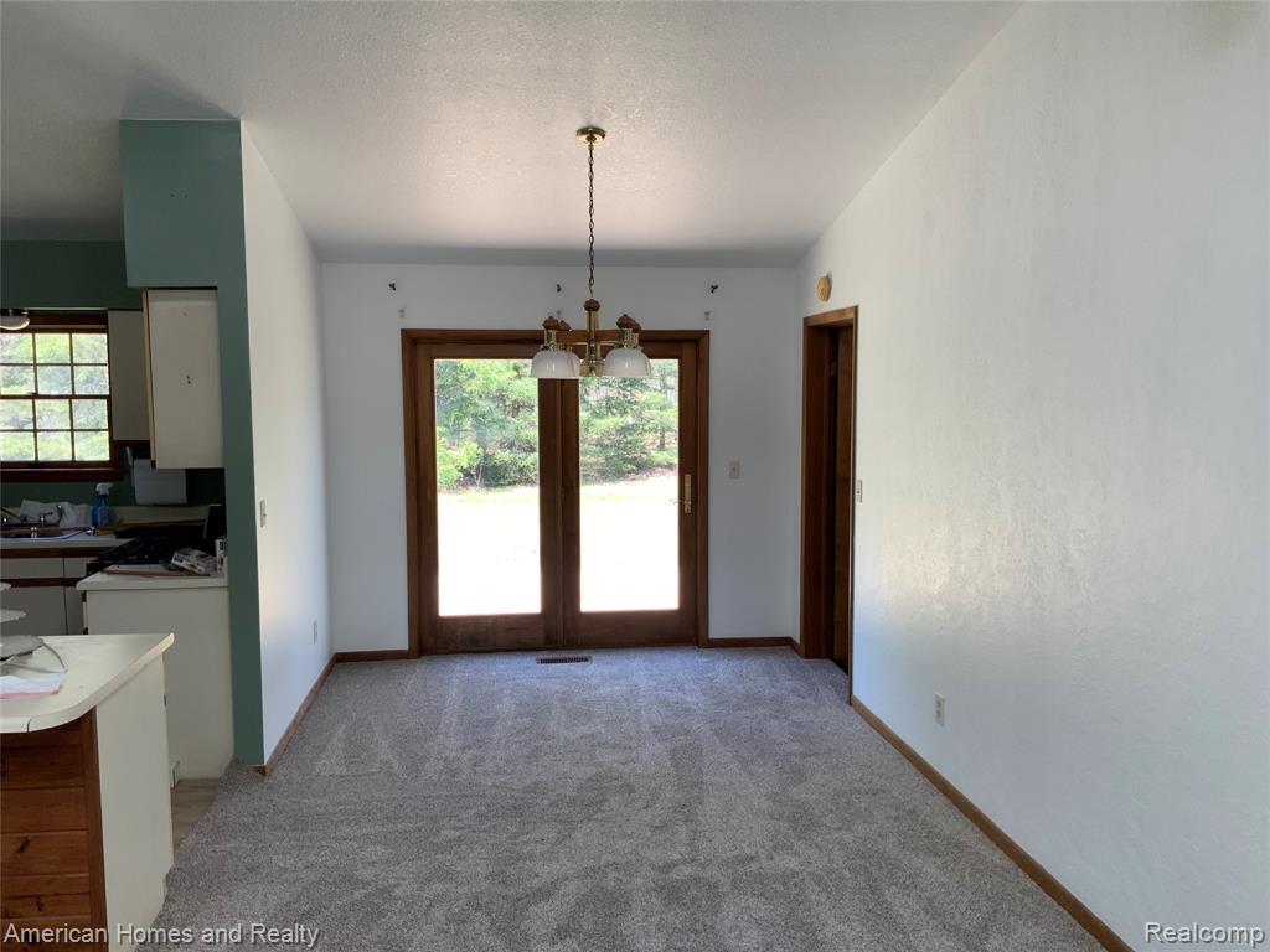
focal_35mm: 29
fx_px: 1064
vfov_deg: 48.2
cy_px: 476
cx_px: 635
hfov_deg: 61.7
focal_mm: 3
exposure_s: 1/120
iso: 40
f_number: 1.8
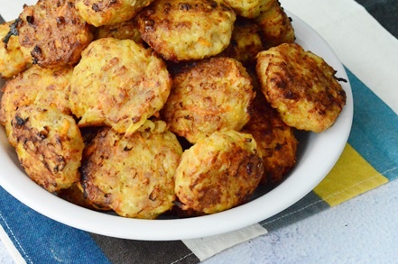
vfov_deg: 13.4
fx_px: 1126
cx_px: 141
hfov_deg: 20.0
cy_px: 110
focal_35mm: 102
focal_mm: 50
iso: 6400
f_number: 8
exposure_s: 1/80
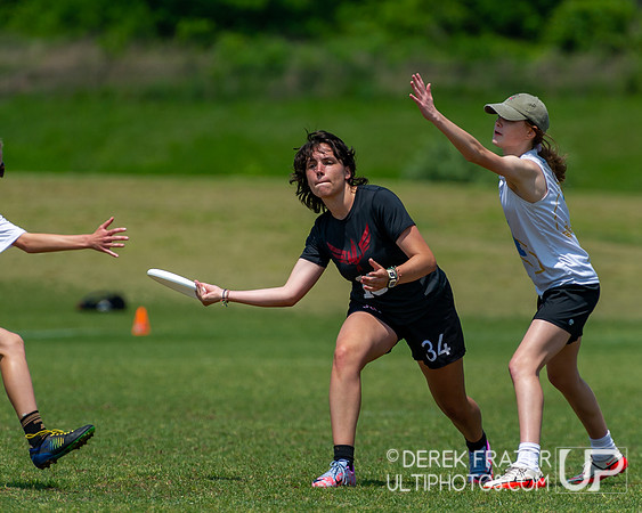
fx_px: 9421
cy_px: 218
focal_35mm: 496
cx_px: 297
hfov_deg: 3.9
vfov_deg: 3.1
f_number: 4
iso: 200
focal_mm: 280
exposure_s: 1/2500
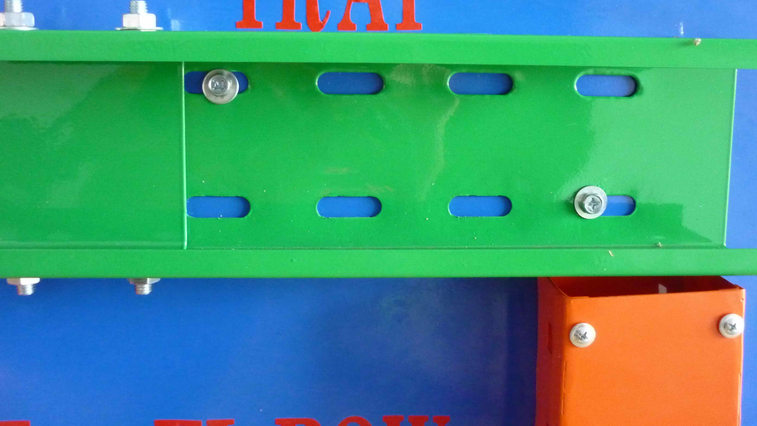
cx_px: 378
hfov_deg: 55.3
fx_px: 723
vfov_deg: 32.6
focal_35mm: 36
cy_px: 143
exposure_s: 1/30
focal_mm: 5.5
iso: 800
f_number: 2.8
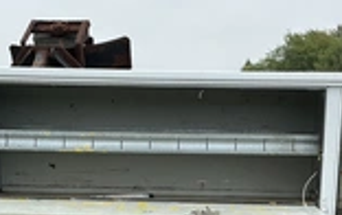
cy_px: 241
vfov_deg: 16.7
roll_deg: -0.4
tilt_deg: -6.5
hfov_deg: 27.1
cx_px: 156
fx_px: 709
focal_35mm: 76
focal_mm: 3
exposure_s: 1/529
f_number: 1.8
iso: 25
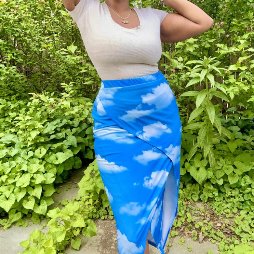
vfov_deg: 56.4
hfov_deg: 57.3
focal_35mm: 28
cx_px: 123
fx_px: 232
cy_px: 90
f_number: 1.9
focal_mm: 2.69
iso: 80
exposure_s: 1/116
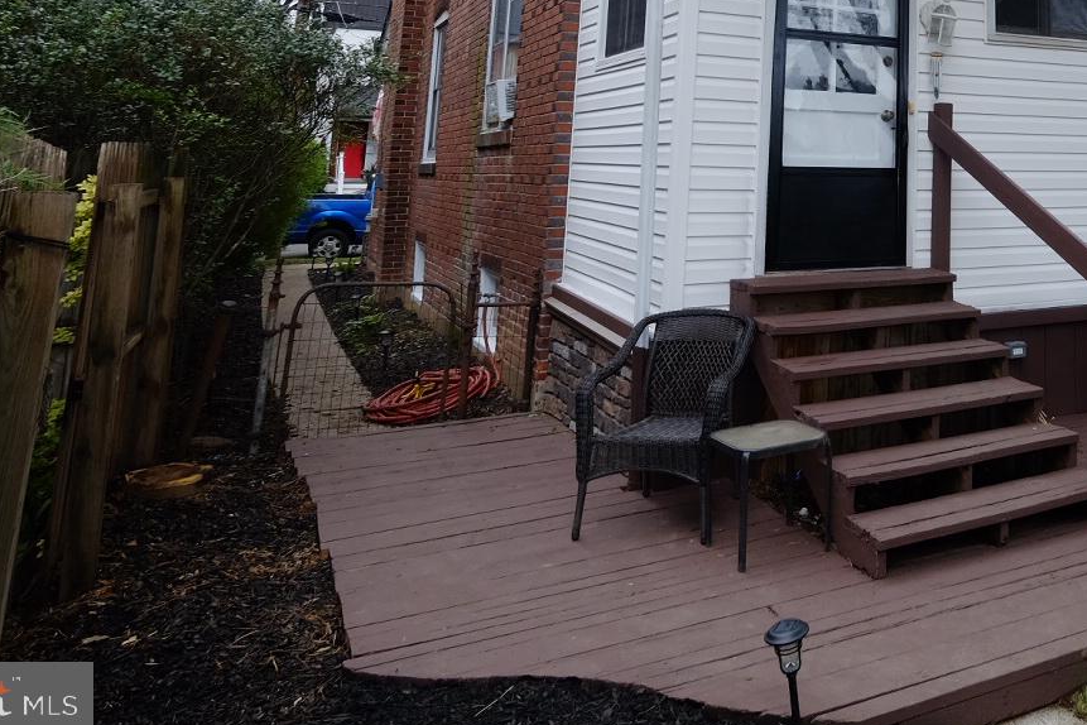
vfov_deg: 35.9
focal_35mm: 33
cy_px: -6
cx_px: 972
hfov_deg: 50.9
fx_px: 996
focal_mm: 10.5
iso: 400
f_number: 8
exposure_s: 1/140
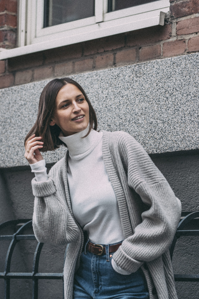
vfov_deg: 17.5
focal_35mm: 117
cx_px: 90
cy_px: 150
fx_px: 969
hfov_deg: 11.7
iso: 160
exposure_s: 1/640
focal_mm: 85
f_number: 2.5
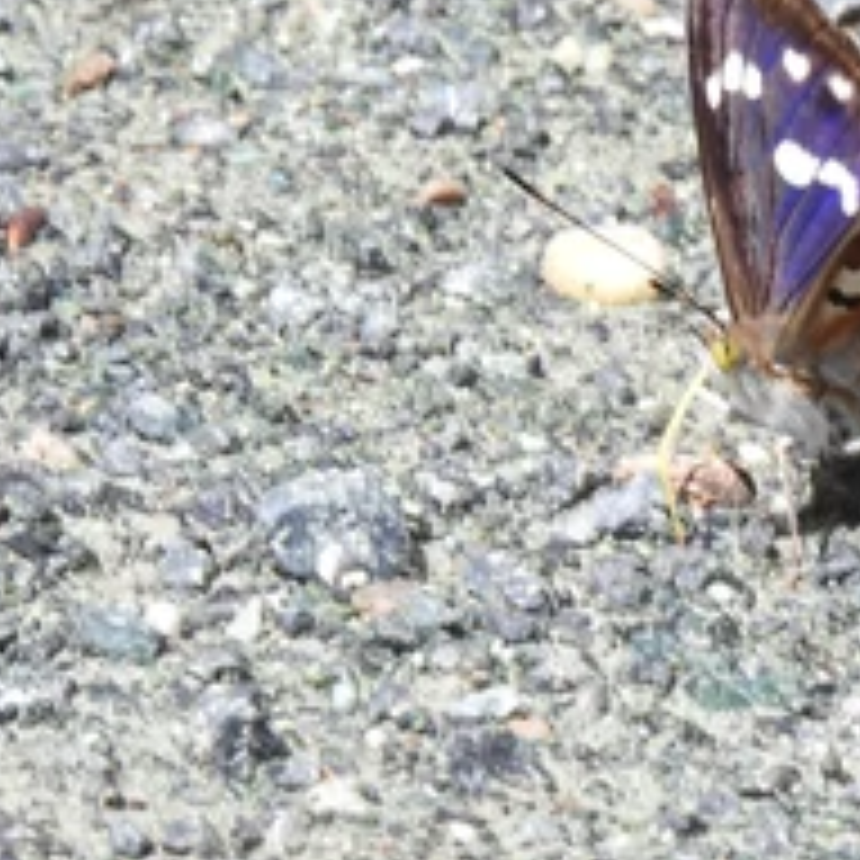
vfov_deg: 0.8
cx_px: 846
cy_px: 423
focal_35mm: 2074
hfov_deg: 0.8
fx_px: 58296
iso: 100
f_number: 6.3
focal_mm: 125
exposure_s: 1/200
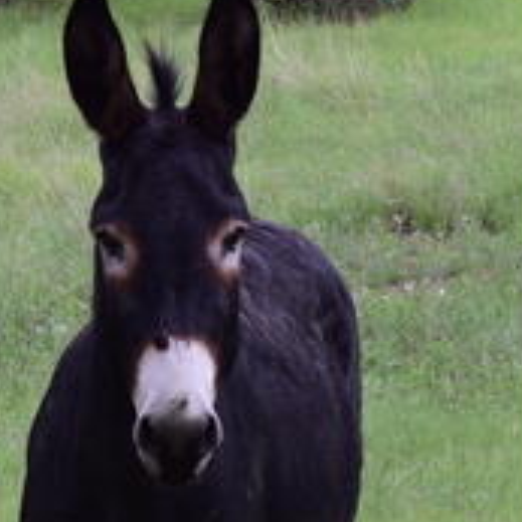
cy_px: 438
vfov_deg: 7.2
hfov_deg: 7.2
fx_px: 4137
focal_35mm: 242
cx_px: 163
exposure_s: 1/125
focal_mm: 55
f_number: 9
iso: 400
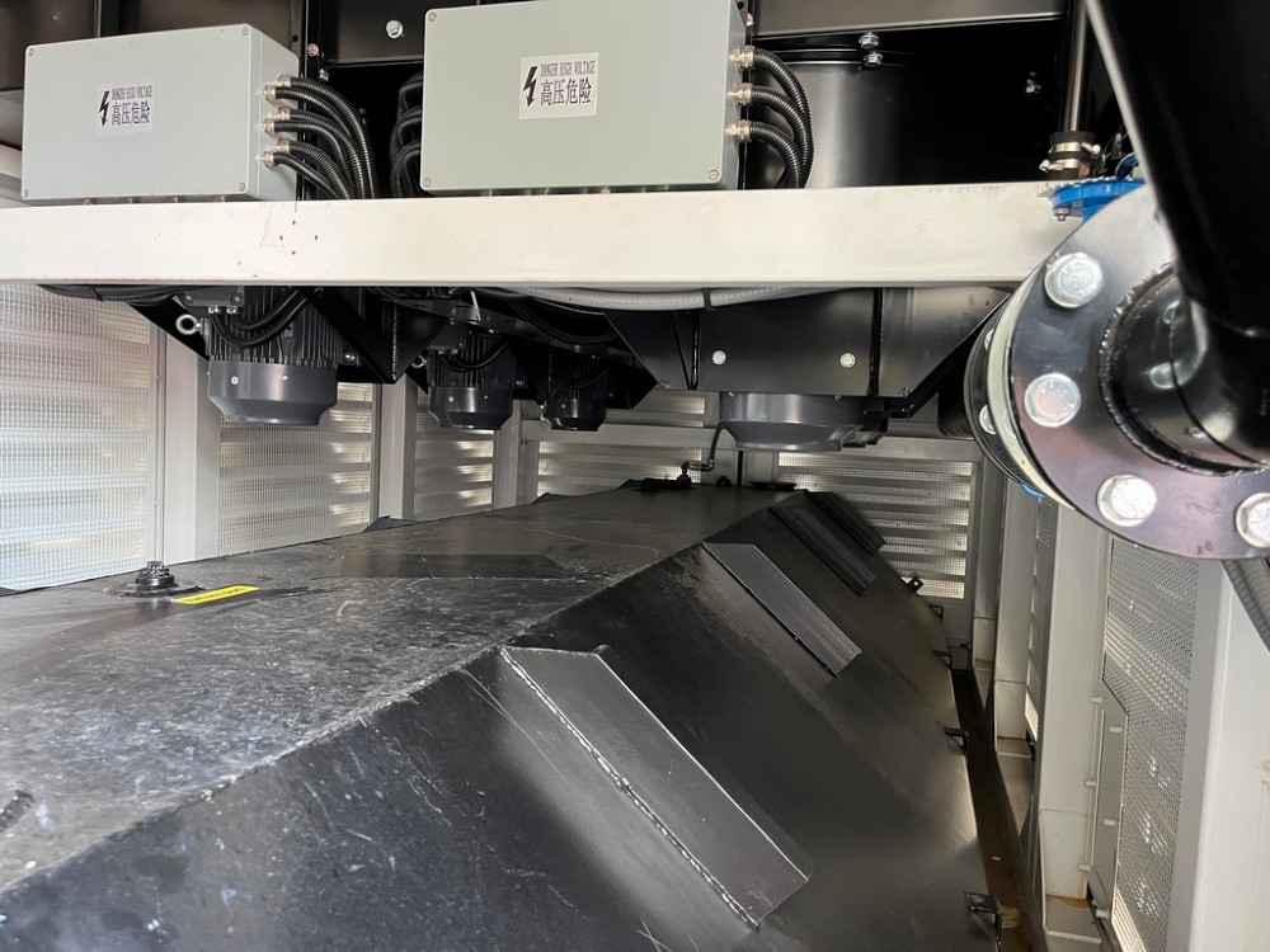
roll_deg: -2.8
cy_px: 476
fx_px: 954
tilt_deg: -3.0
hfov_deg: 67.3
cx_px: 635
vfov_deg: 53.1
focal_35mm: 26
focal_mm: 5.1
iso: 200
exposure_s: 1/60
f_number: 1.6
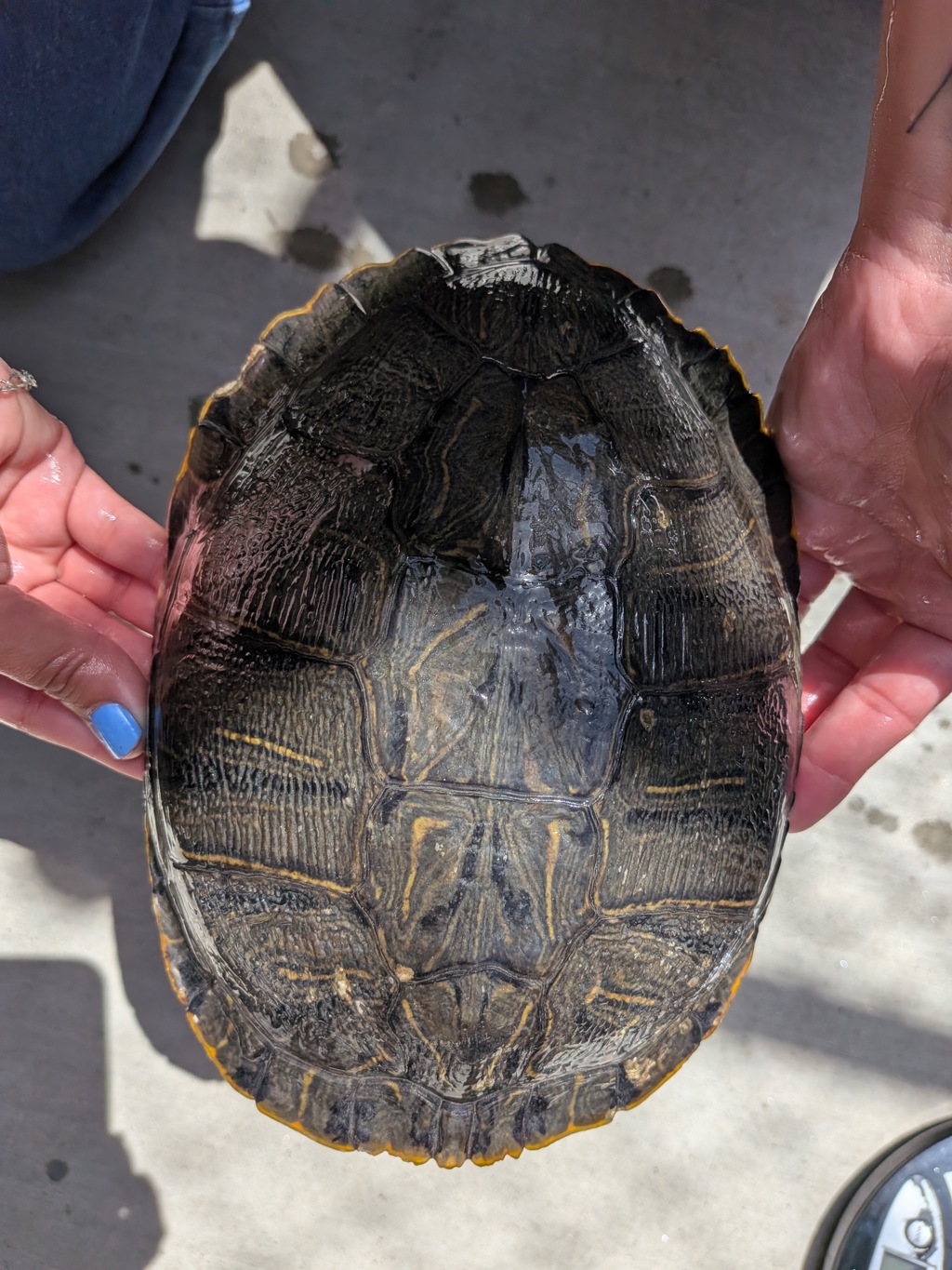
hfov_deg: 56.8
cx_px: 476
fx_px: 880
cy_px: 635
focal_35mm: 24
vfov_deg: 71.6
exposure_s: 1/1543
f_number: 1.7
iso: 29
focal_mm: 4.53
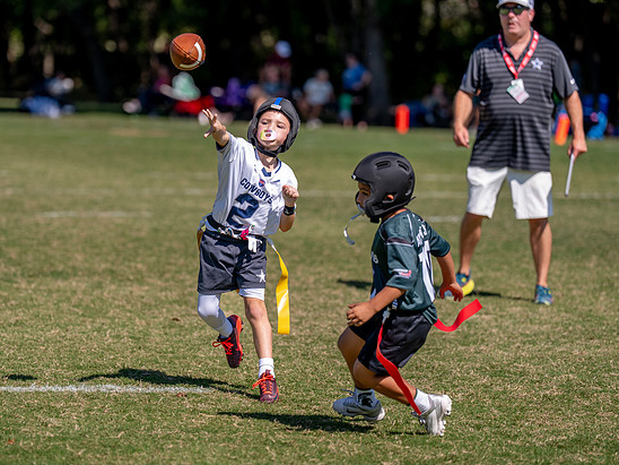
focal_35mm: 192
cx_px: 237
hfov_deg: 10.3
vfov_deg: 7.7
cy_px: 221
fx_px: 3433
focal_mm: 147
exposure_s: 1/3200
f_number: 2.8
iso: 200
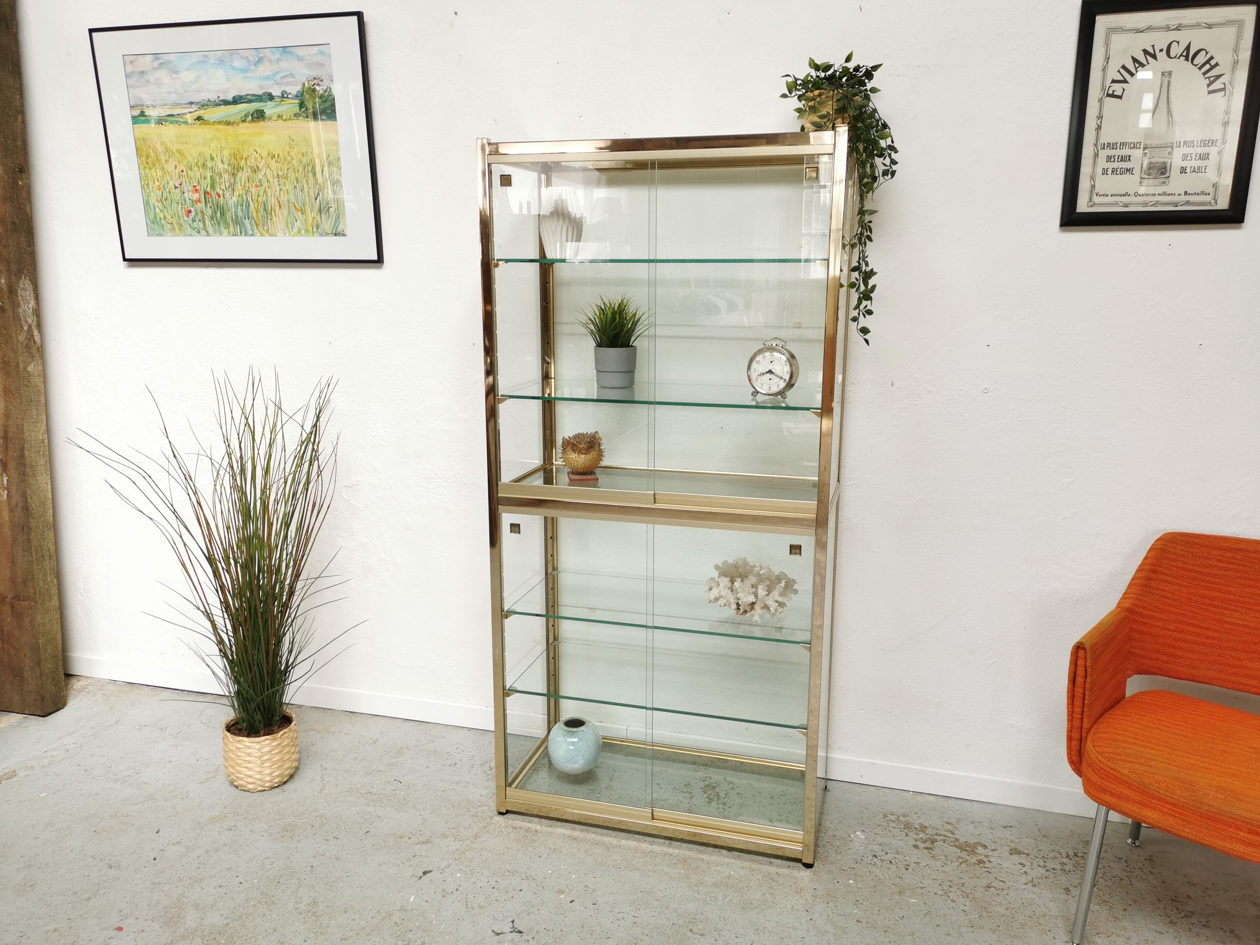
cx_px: 630
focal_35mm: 27
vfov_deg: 51.4
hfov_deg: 65.3
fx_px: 983
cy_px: 472
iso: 50
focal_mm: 5.58
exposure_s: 1/111
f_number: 1.8
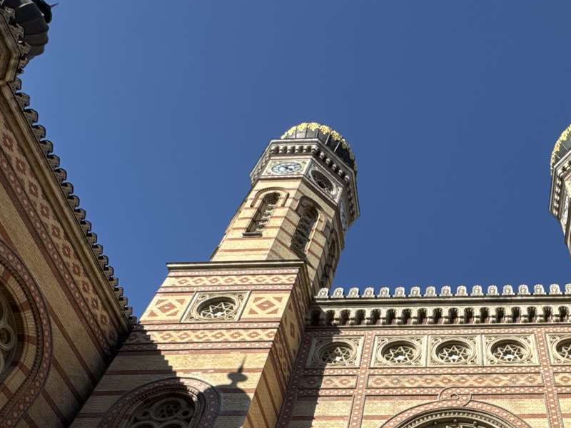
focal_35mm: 35
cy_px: 471
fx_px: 577
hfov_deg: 50.3
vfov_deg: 35.0
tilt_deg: +41.5
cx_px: 434
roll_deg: -2.2
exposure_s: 1/2674
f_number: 2.2
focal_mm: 2.22
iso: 50
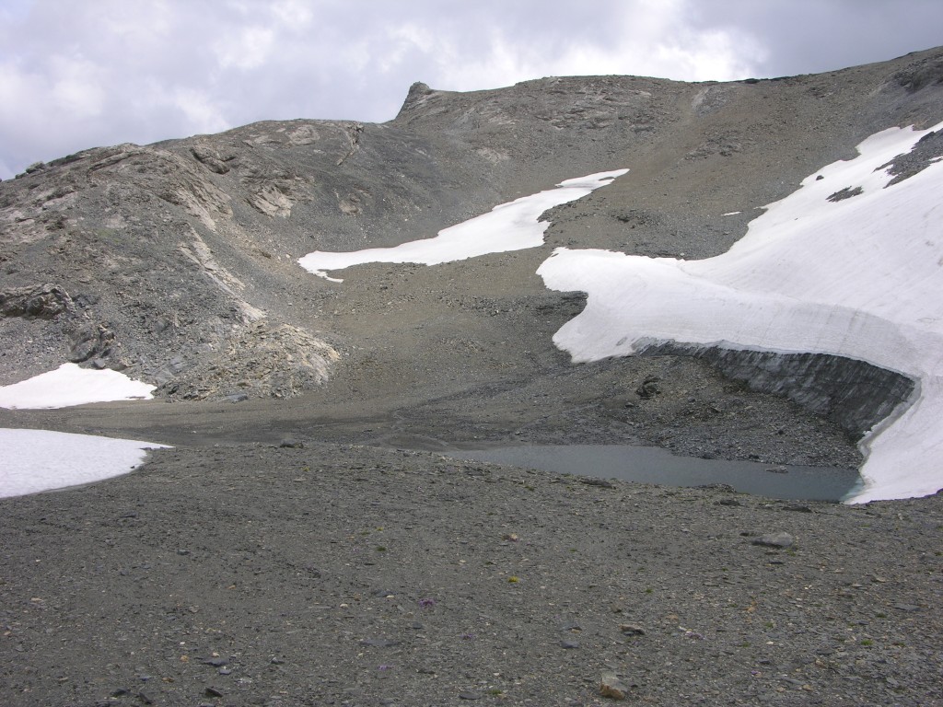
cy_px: 354
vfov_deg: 40.7
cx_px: 472
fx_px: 953
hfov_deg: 52.6
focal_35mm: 35
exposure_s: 1/245
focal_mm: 8.9
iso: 50
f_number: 7.1
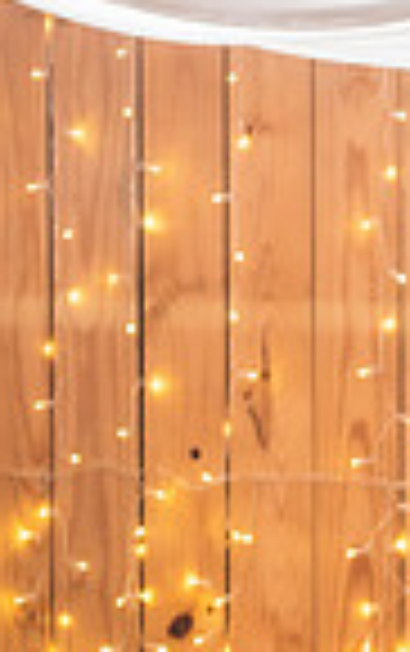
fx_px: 5080
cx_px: 1207
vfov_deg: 7.3
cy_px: 749
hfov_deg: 4.4
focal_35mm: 285
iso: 500
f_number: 2.8
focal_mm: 70
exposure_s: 1/125
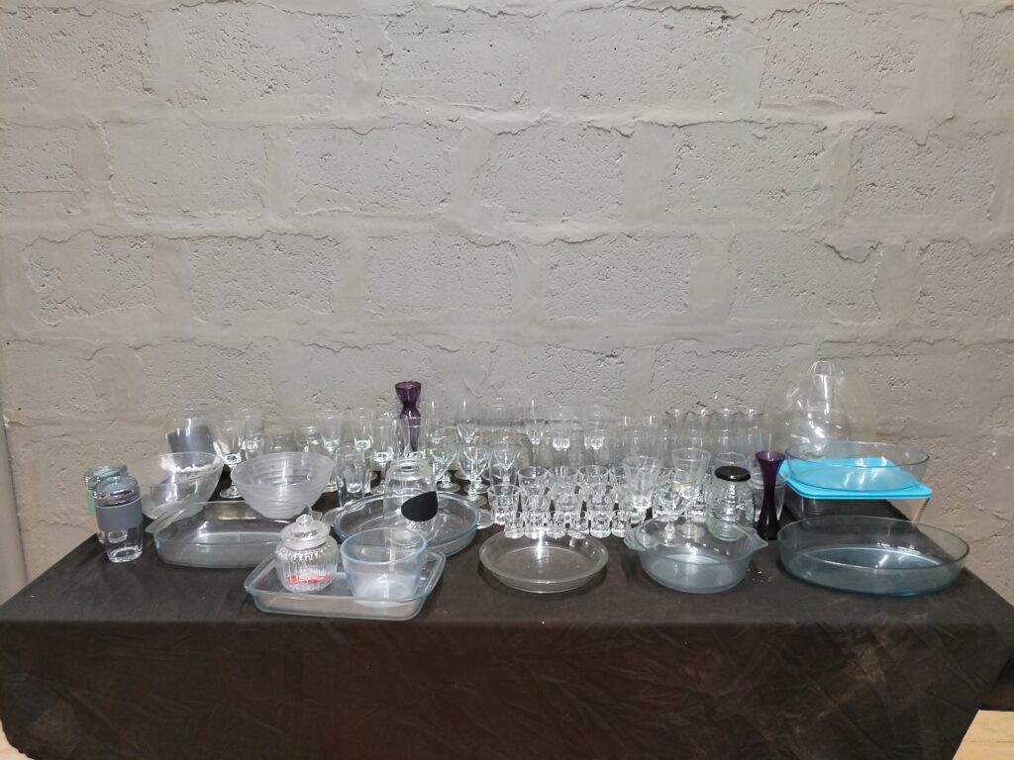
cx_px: 507
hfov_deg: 67.3
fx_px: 762
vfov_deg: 53.1
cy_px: 380
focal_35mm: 26
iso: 877
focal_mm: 4.25
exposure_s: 1/20
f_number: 1.8
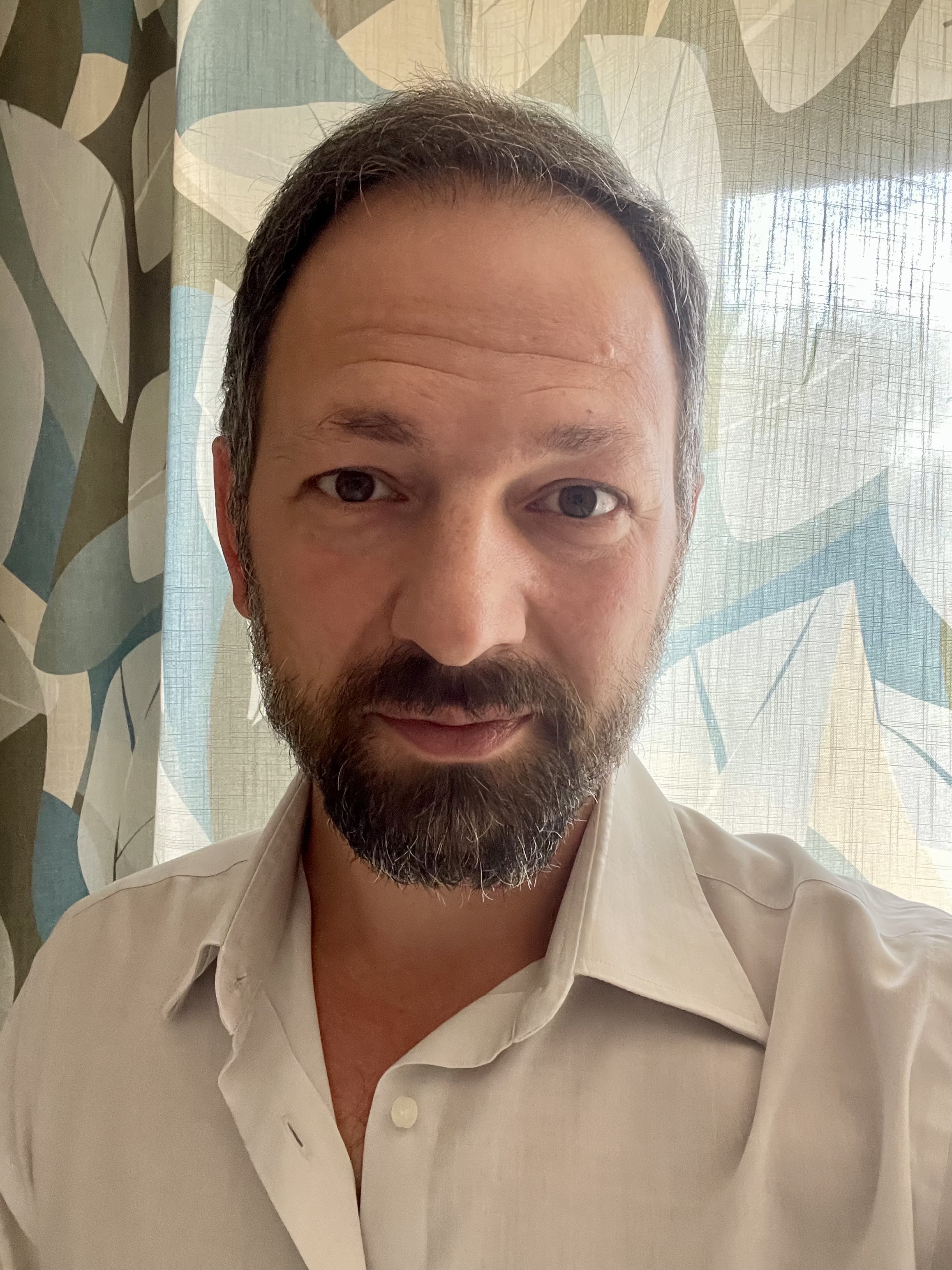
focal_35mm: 30
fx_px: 1100
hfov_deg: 46.8
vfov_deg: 60.0
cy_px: 635
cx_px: 476
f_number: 2.2
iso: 400
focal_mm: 2.71
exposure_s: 1/60
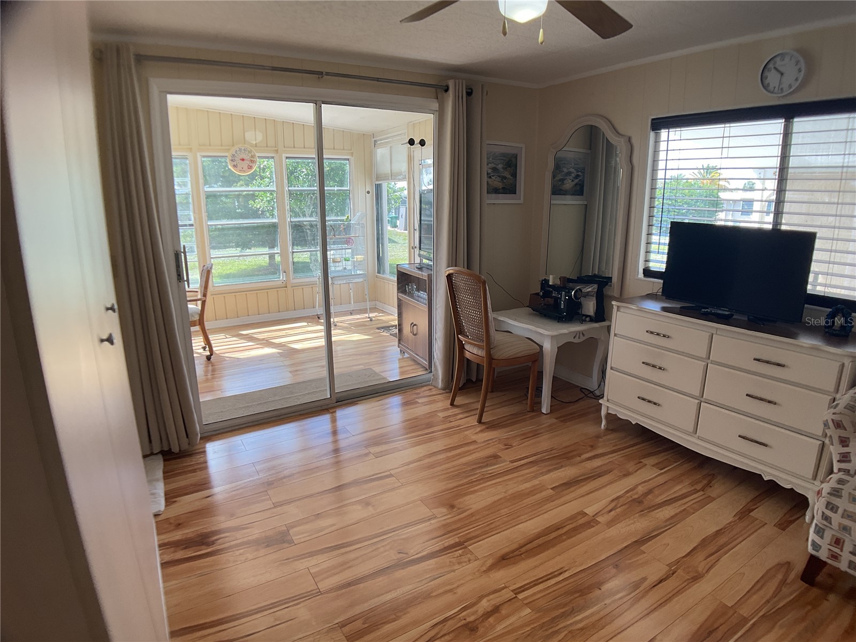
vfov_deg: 48.2
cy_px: 321
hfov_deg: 61.7
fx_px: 717
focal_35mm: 29
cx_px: 428
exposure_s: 1/120
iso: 20
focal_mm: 3
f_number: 1.8
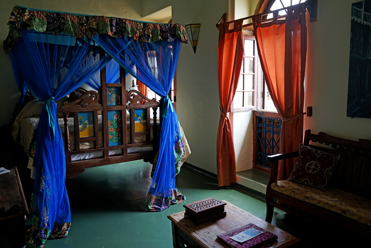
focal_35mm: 28
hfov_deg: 65.5
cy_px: 124
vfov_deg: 46.4
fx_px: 289
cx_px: 186
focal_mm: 28
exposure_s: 1/30
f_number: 5
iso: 400
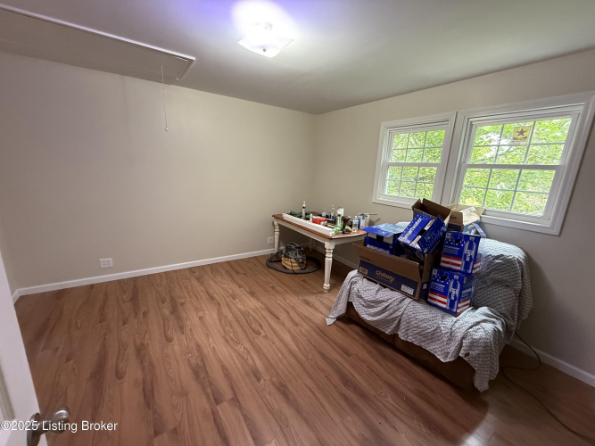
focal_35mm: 14
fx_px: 241
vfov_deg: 85.7
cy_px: 223
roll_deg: -2.9
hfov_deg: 102.1
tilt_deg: -12.5
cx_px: 298
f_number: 2.2
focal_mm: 2.22
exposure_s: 1/60
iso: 640
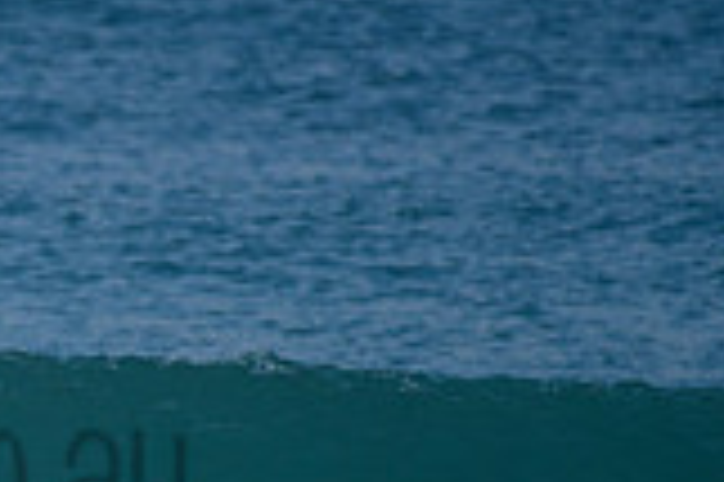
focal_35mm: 1855
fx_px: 37268
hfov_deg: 1.1
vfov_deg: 0.7
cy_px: 412
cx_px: -288
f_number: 5.6
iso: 250
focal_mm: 500
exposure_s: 1/2000
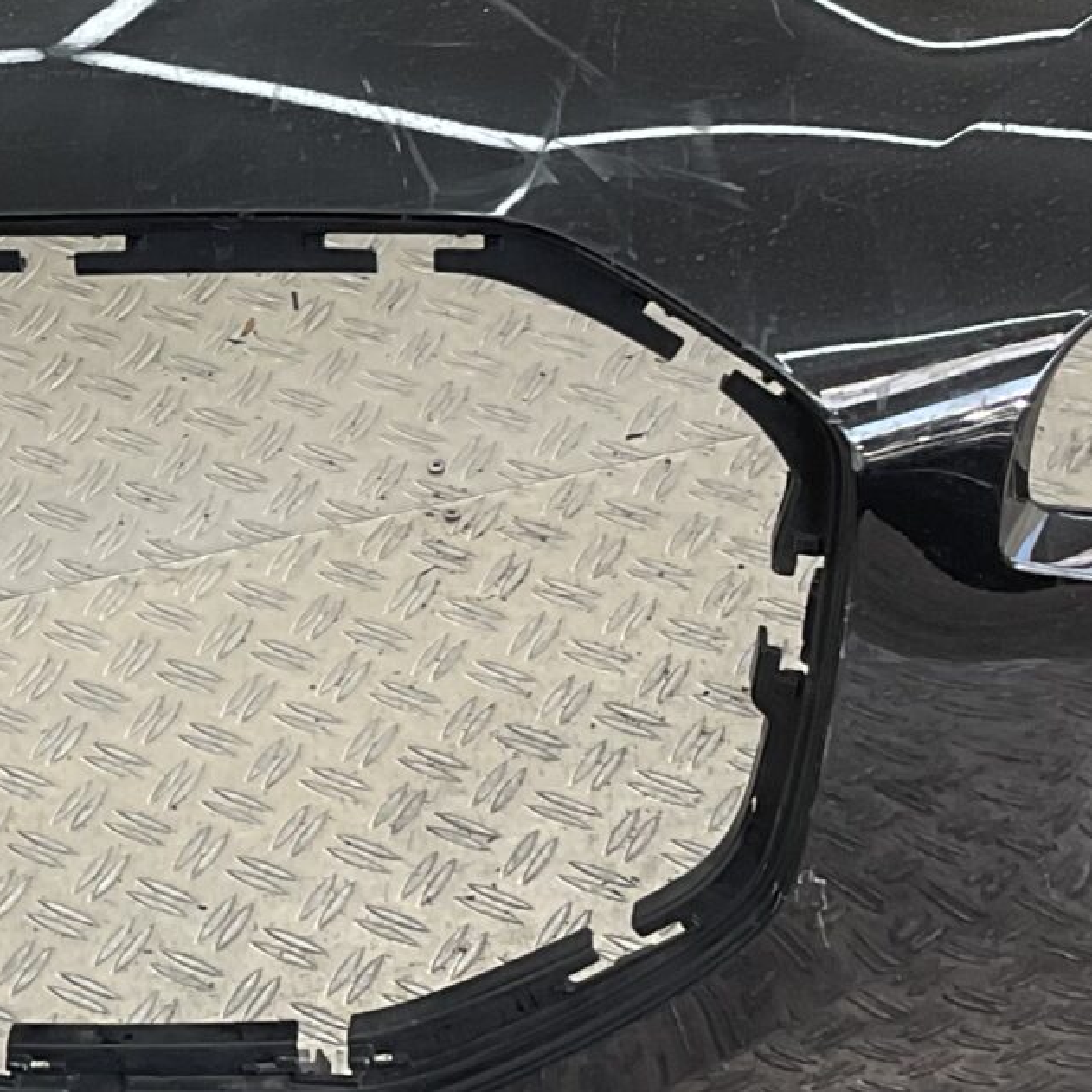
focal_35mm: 104
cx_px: -267
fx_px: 3712
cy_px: 320
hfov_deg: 16.0
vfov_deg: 16.7
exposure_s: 1/109
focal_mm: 3
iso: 16
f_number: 1.8
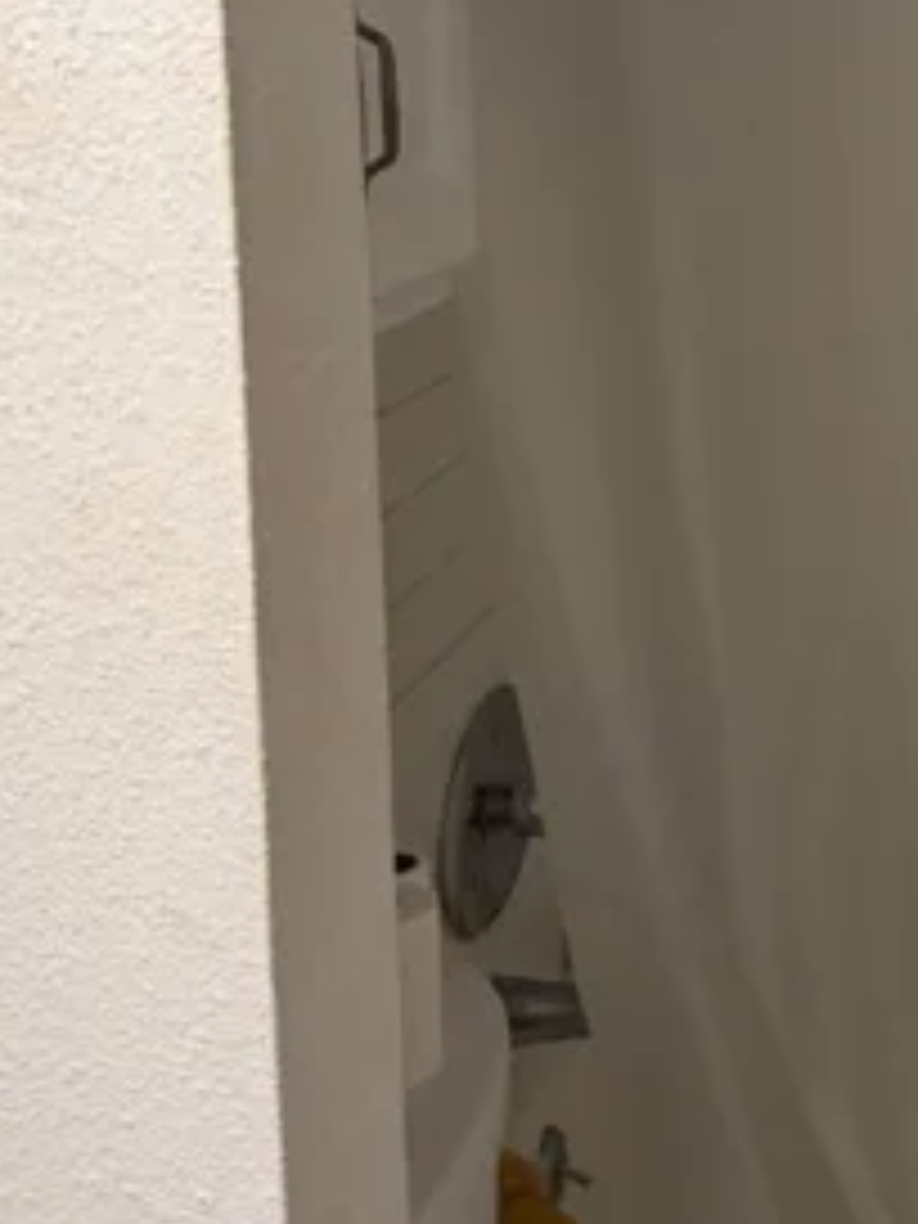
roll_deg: -0.2
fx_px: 2334
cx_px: 1051
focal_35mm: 66
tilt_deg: -9.2
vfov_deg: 29.1
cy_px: 387
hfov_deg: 21.0
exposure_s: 1/120
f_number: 1.78
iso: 160
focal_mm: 6.76
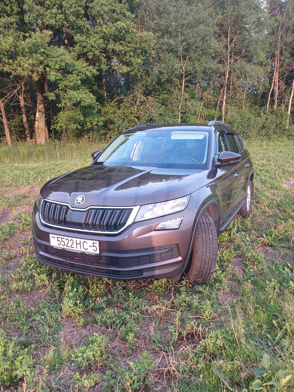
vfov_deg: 65.3
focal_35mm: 27
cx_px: 147
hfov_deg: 51.4
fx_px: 306
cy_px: 196
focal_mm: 4
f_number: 1.8
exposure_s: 1/50
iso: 32
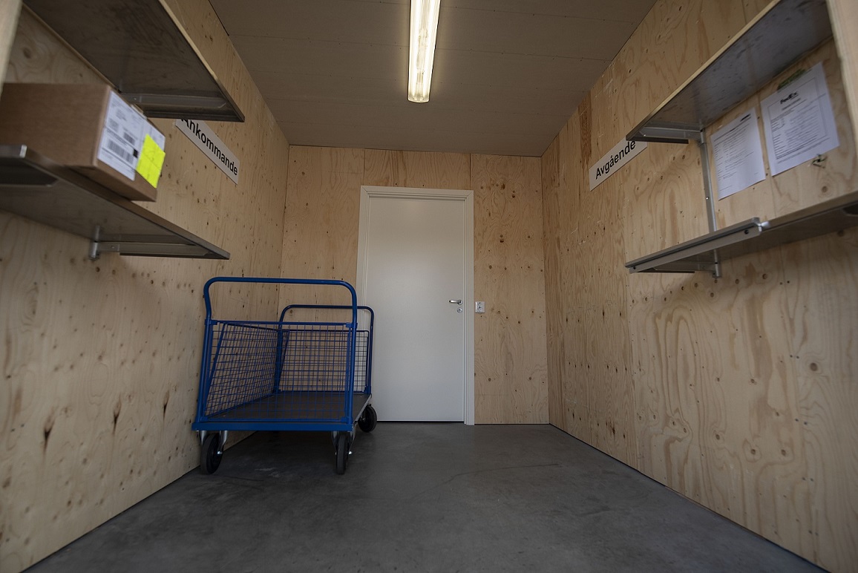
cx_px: 429
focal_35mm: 15
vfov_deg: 77.4
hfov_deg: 100.4
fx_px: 358
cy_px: 286
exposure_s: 1/125
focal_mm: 15
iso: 100
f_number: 4.5
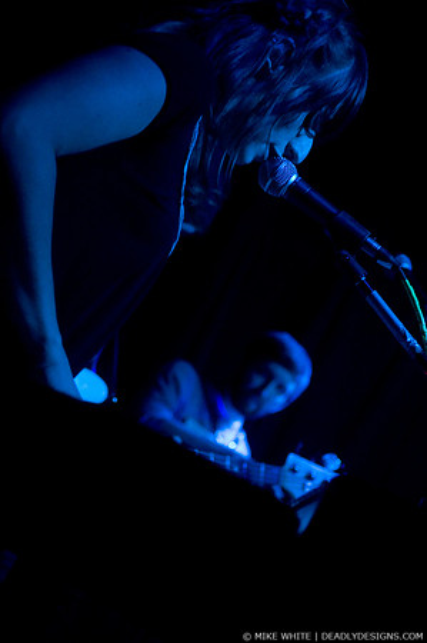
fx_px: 1284
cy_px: 322
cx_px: 214
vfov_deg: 28.1
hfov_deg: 18.9
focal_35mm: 72
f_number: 2.8
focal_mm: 48
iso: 1600
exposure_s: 1/30
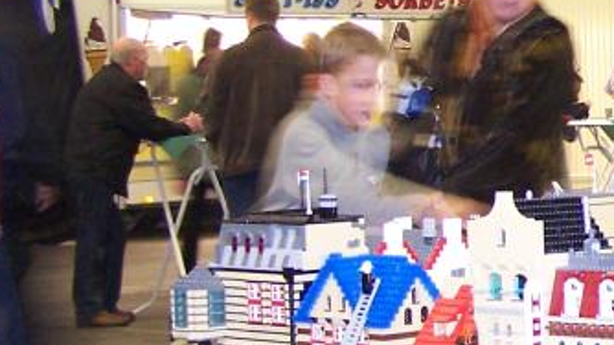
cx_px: 886
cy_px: 152
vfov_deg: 9.6
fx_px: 2068
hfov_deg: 15.7
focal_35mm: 127
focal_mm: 6.3
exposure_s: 1/6
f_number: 2.8
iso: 140
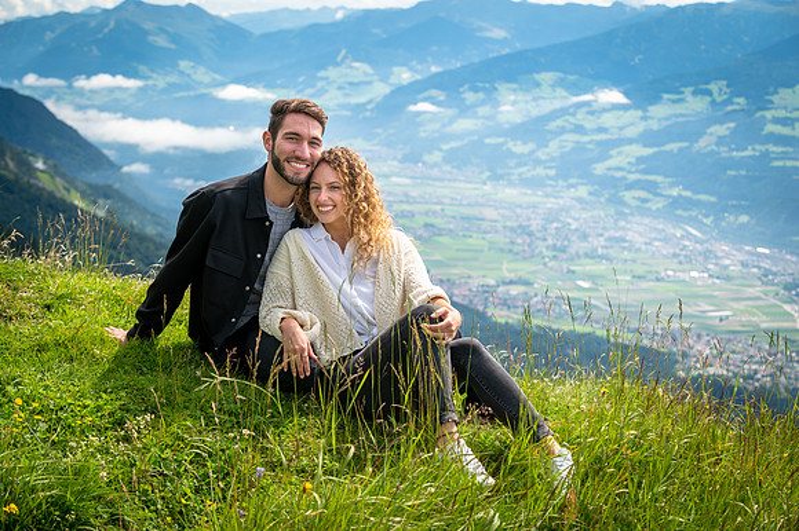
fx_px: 1553
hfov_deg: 28.9
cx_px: 400
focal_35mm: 70
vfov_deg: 19.4
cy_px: 266
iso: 100
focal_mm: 70
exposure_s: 1/400
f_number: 6.3
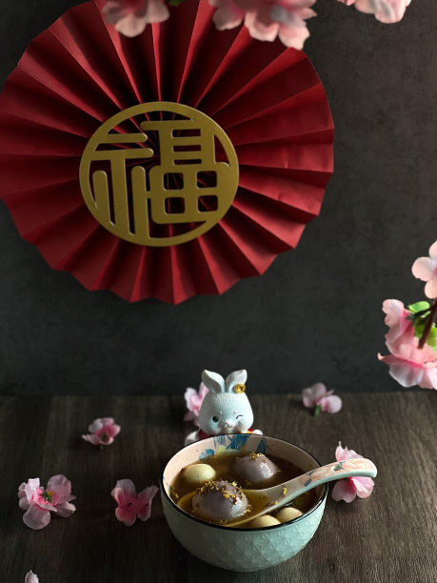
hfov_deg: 19.1
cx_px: 218
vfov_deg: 25.3
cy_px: 292
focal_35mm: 77
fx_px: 1296
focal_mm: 9
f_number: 2.8
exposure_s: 1/50
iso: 160
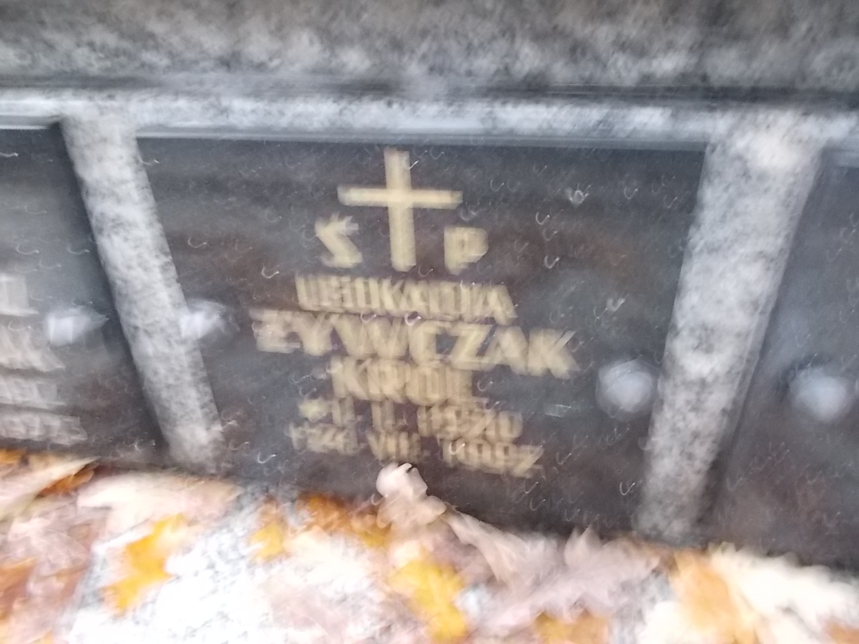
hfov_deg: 67.3
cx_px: 430
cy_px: 322
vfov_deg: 53.1
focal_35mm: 26
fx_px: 645
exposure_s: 1/5
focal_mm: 4.6
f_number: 3.2
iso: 400
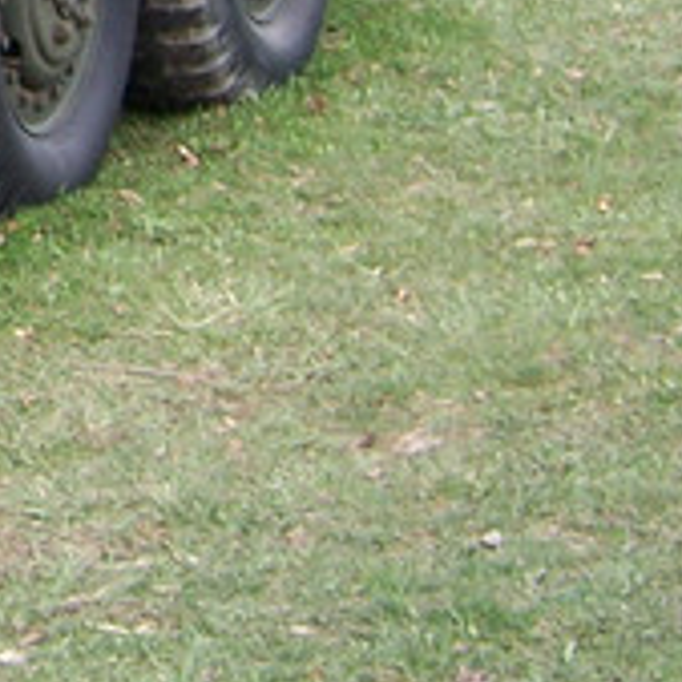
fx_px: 4636
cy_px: -432
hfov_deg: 8.0
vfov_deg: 8.2
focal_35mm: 208
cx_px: -674
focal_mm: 8.2
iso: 80
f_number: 4
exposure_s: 1/180
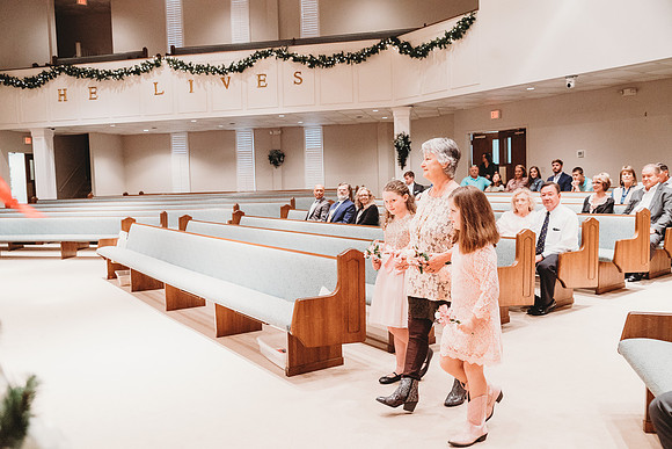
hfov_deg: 58.7
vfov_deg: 41.1
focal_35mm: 32
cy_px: 224
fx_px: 597
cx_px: 336
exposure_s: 1/125
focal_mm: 32
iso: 5000
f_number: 4
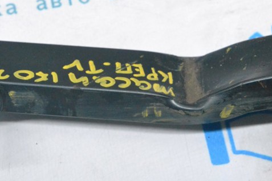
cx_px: 119
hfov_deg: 18.5
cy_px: 74
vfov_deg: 12.4
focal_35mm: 111
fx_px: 836
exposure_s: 1/160
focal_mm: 55
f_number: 10
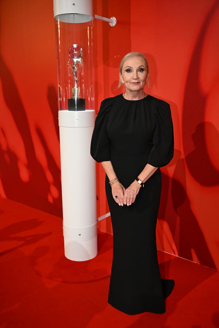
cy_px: 164
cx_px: 110
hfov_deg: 38.9
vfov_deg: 55.8
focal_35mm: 34
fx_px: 310
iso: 1600
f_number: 4.5
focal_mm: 34
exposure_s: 1/160
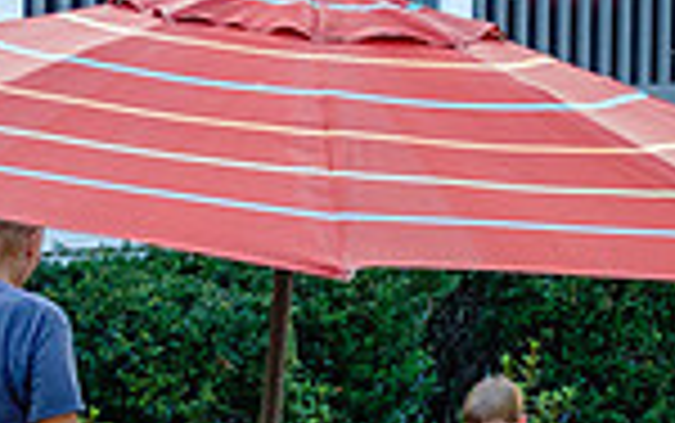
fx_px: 5615
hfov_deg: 6.9
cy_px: 504
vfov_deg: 4.3
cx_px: 485
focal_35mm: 305
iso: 640
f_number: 4
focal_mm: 24.79
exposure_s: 1/125
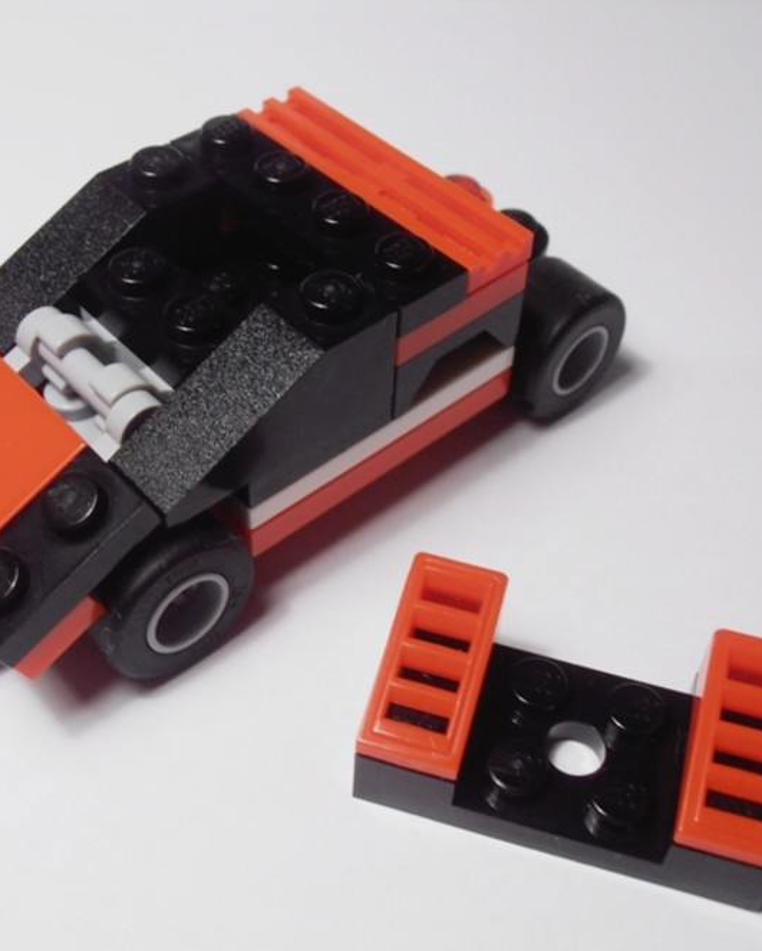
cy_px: 474
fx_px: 1380
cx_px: 343
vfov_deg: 38.0
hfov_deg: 30.8
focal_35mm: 49
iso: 80
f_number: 3.9
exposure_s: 1/50
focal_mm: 6.61
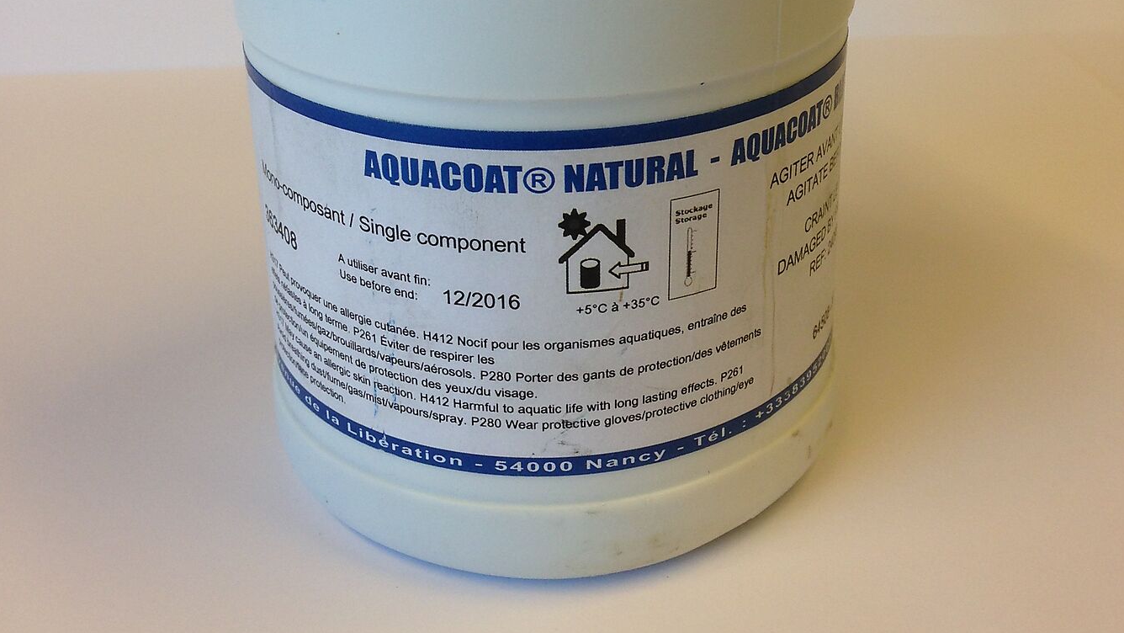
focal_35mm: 49
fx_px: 1461
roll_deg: +0.2
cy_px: 114
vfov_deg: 24.0
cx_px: 571
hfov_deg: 42.1
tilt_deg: -17.6
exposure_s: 1/50
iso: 50
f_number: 2.4
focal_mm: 4.12
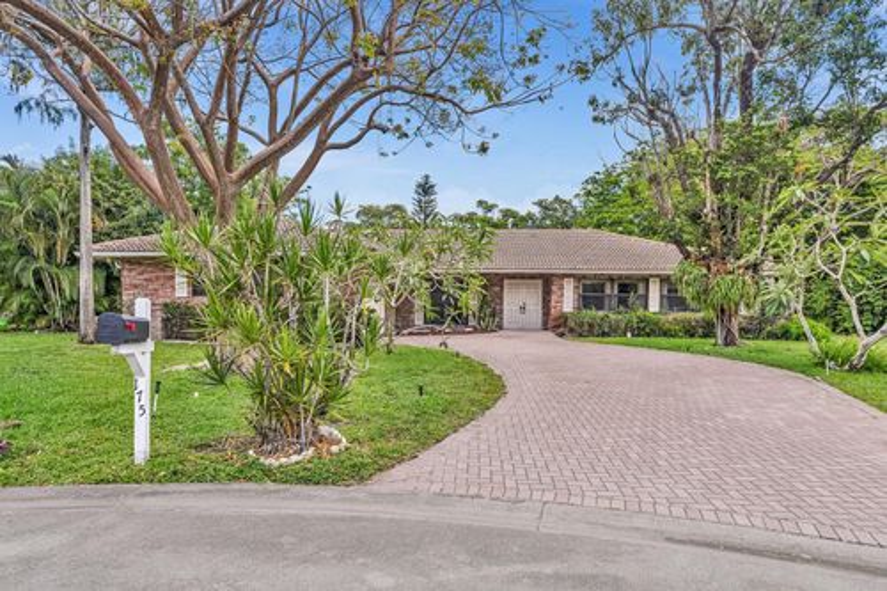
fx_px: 493
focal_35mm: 20
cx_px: 444
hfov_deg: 84.0
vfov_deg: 61.9
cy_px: 296
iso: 200
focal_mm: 20
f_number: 8
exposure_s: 1/400
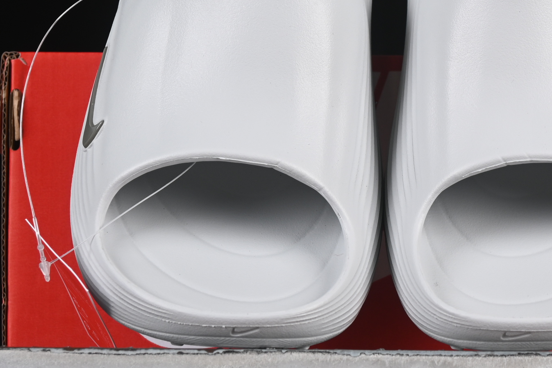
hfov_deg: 13.2
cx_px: 404
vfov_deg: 8.8
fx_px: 2376
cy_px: 112
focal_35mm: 155
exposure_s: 1/80
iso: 160
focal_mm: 50
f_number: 7.1
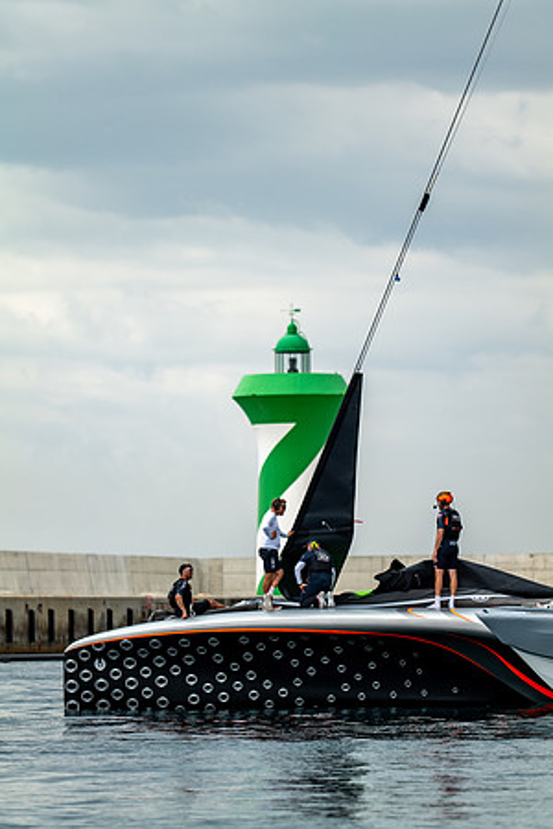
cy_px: 414
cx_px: 276
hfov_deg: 6.9
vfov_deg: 10.3
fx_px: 4608
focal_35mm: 200
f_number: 2.8
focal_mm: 200
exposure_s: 1/1600
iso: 100
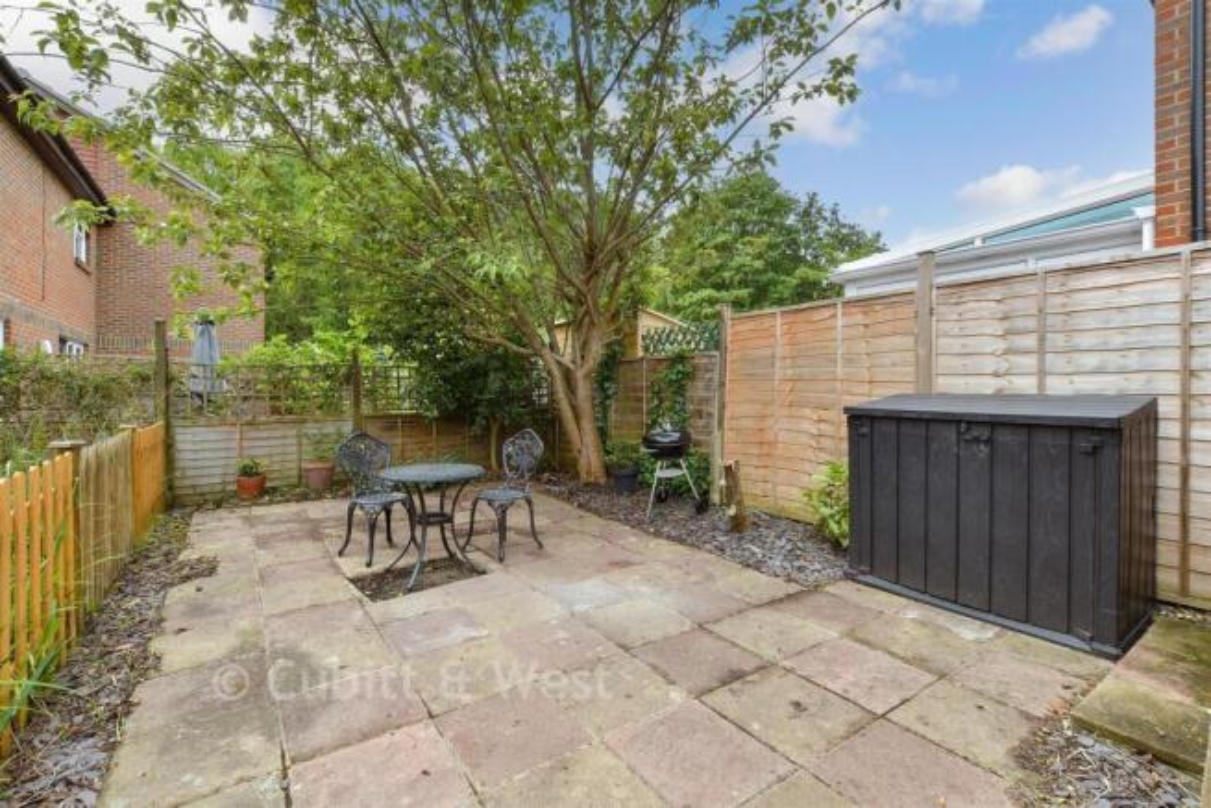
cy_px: 404
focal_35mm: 15
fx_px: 505
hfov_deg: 100.4
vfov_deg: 77.4
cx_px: 606
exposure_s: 1/160
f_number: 8
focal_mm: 10
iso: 160
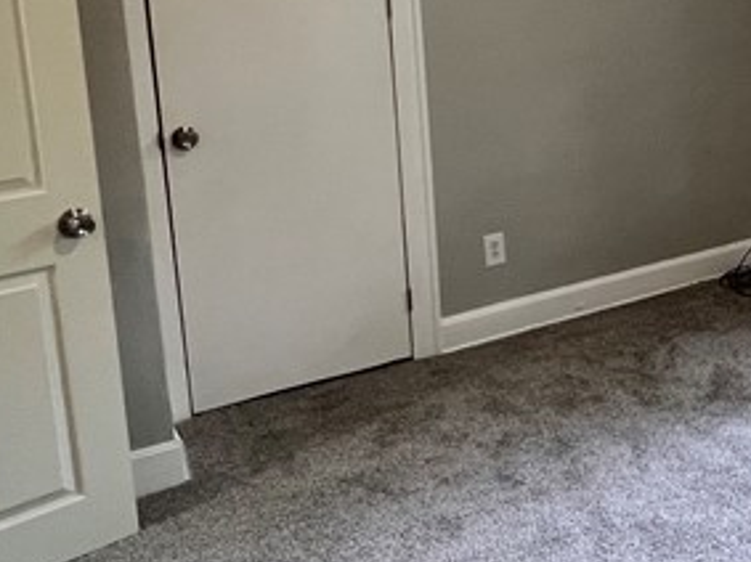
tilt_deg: -9.9
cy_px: 109
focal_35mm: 47
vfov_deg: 30.1
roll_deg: -0.4
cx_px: 860
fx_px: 1019
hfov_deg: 34.1
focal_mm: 1.57
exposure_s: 1/60
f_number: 1.8
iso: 160
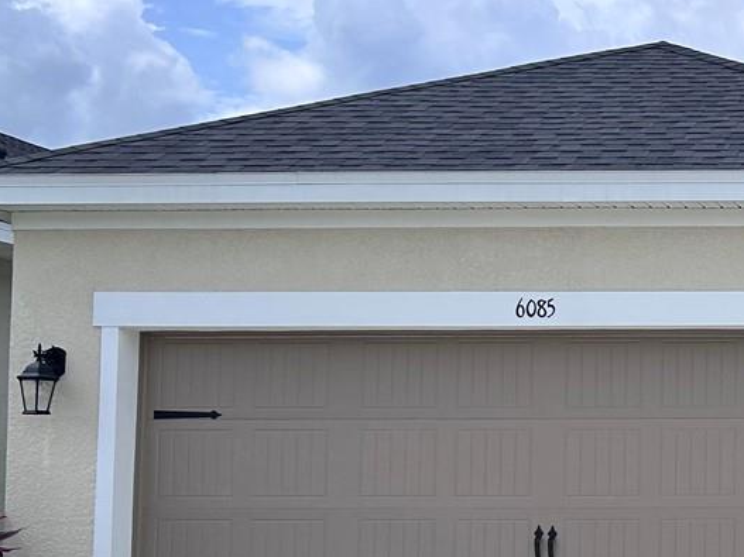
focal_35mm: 79
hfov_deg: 21.8
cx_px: 1012
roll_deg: +0.3
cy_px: 371
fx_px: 1698
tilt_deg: +3.8
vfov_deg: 18.6
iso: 50
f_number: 1.5
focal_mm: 5.7
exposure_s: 1/5882
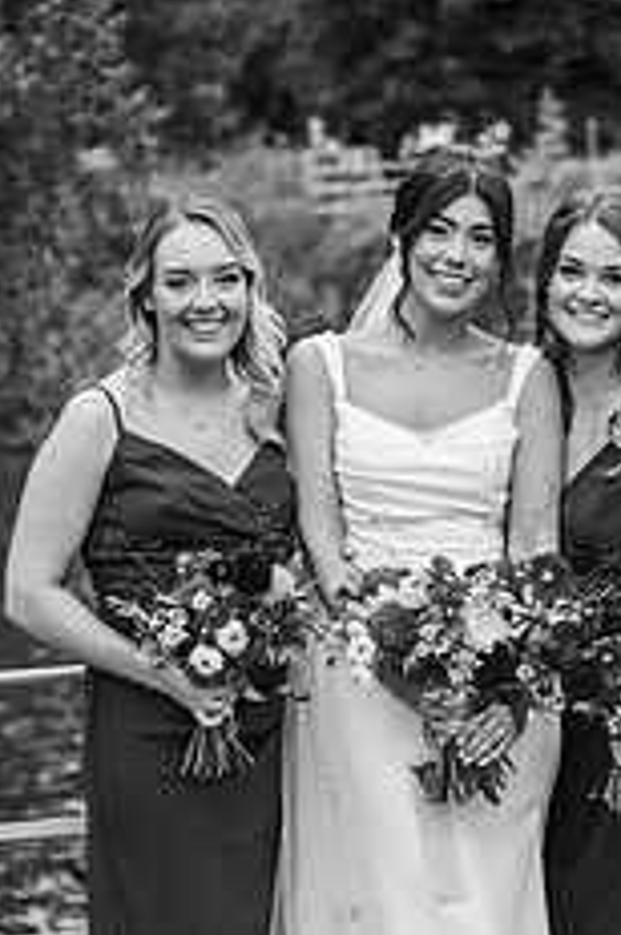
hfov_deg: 11.0
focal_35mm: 124
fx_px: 3218
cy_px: 733
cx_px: 502
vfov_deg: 16.4
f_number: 2.8
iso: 100
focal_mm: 64
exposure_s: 1/500
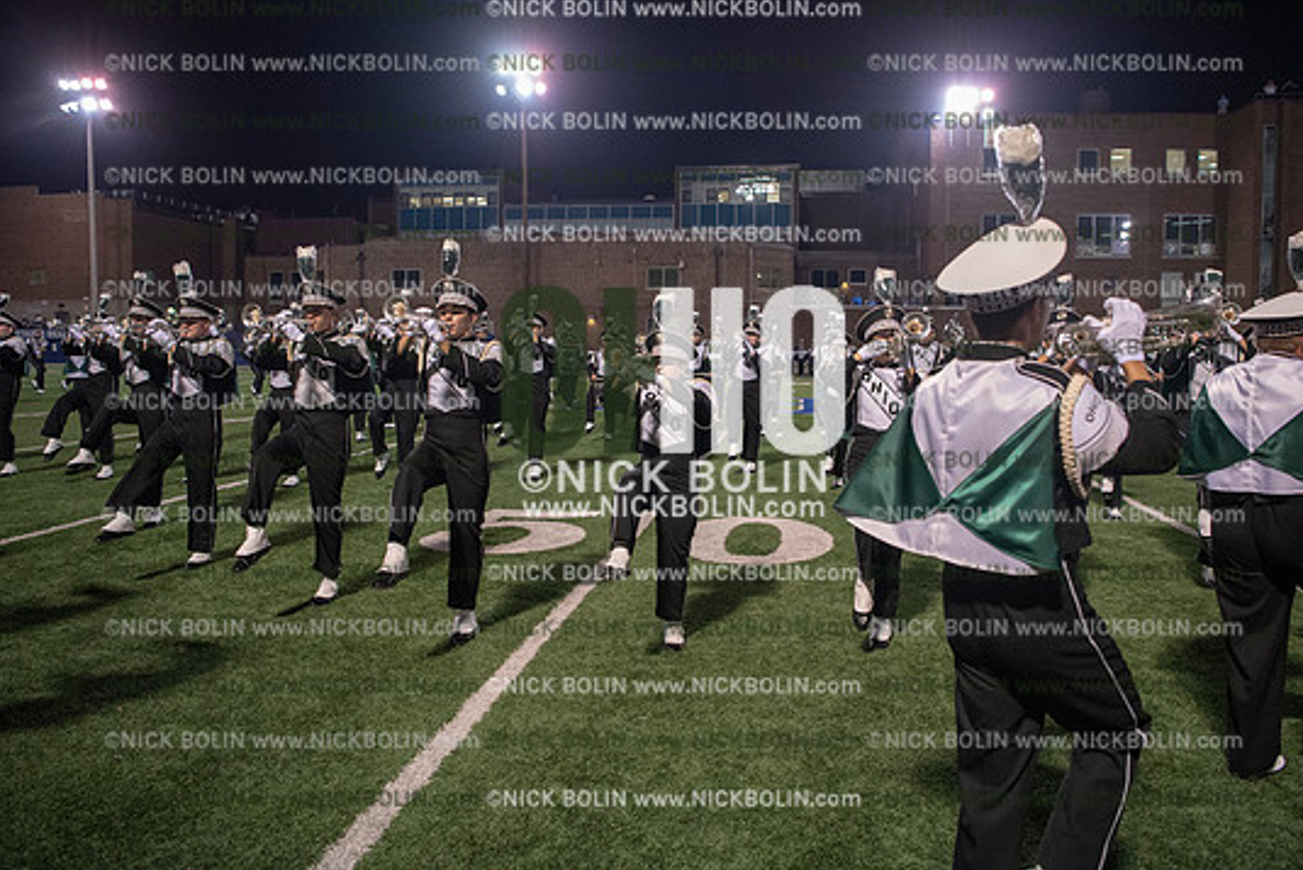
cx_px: 672
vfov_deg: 49.5
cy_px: 403
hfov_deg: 69.4
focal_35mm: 26
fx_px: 941
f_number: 3.2
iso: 3200
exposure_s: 1/500
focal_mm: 24
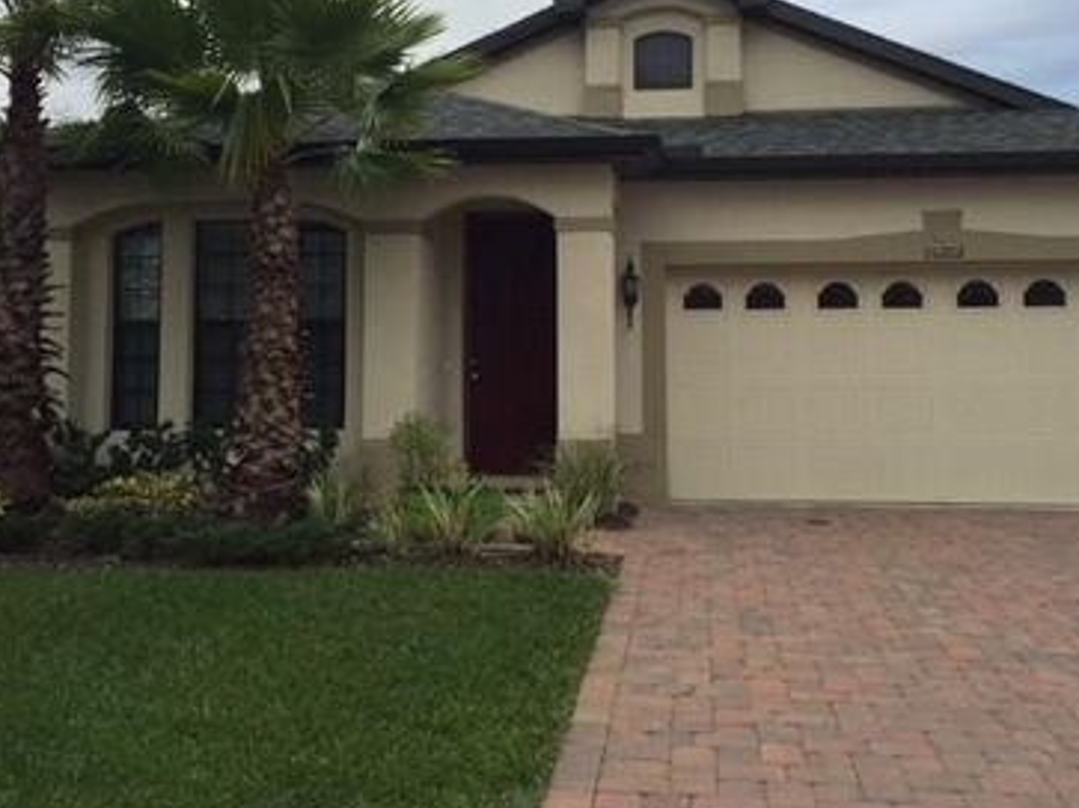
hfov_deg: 46.8
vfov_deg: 35.7
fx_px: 1246
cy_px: 290
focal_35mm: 40
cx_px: 583
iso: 32
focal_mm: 4.15
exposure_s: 1/482
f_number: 2.2
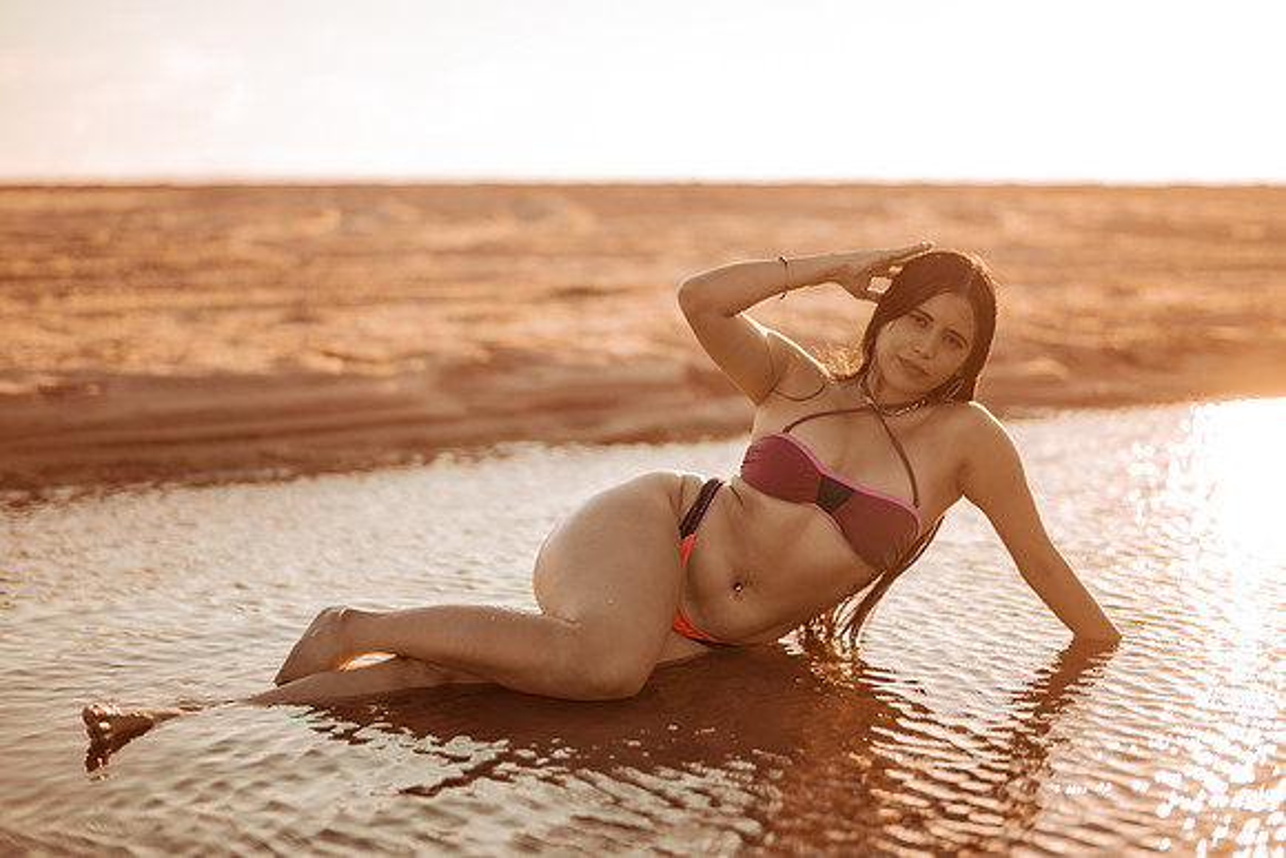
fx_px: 2122
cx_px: 643
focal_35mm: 59
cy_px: 429
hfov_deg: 33.7
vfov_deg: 22.9
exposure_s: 1/4000
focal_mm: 58
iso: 100
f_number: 1.4
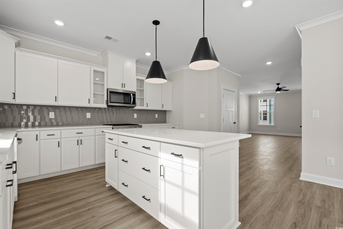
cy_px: 114
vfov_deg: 73.7
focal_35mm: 16
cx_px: 172
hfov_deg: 96.7
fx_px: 152
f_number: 8
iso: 640
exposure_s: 1/15
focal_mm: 16
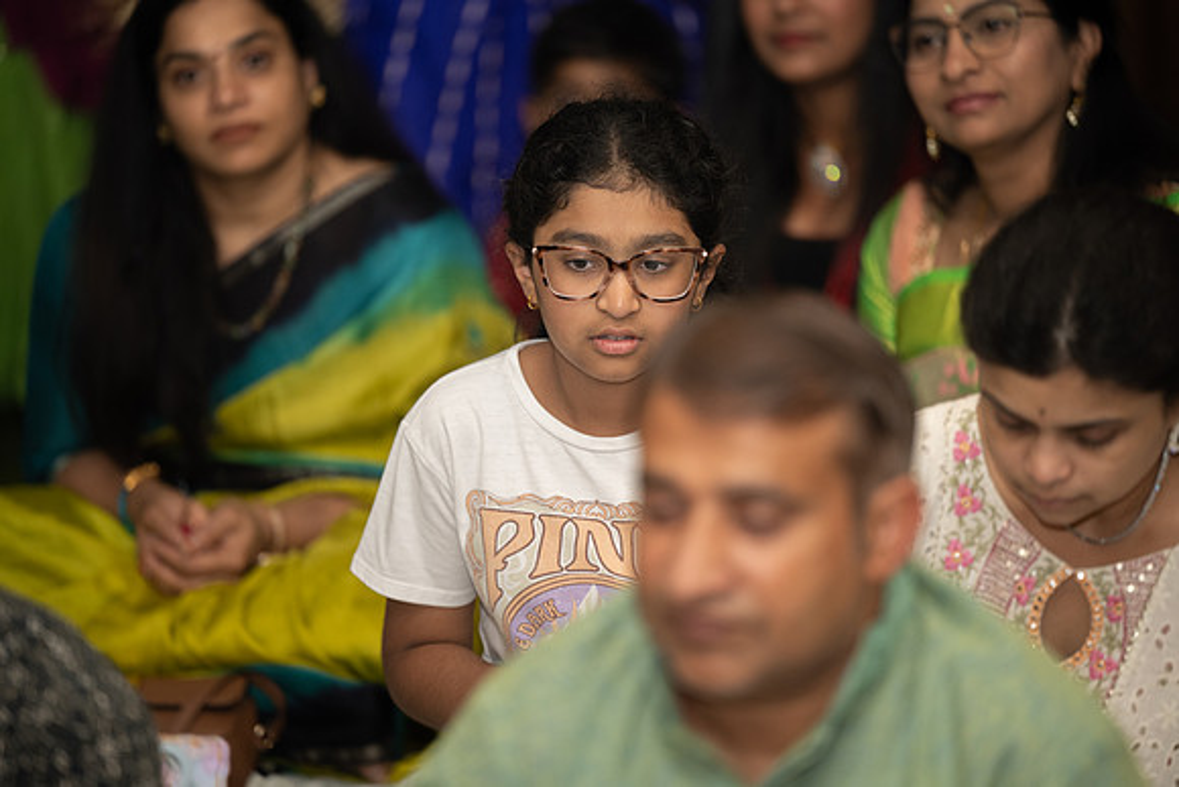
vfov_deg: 6.8
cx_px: 590
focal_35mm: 201
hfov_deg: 10.2
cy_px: 394
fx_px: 6587
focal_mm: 200
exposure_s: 1/200
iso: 500
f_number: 2.8
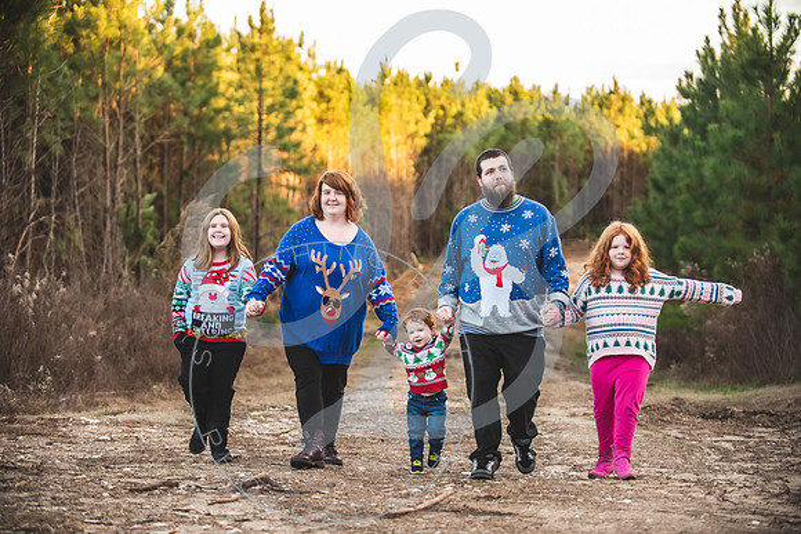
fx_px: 1914
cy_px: 267
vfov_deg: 15.9
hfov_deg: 23.6
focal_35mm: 86
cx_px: 400
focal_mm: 86
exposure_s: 1/320
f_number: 2.8
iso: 800
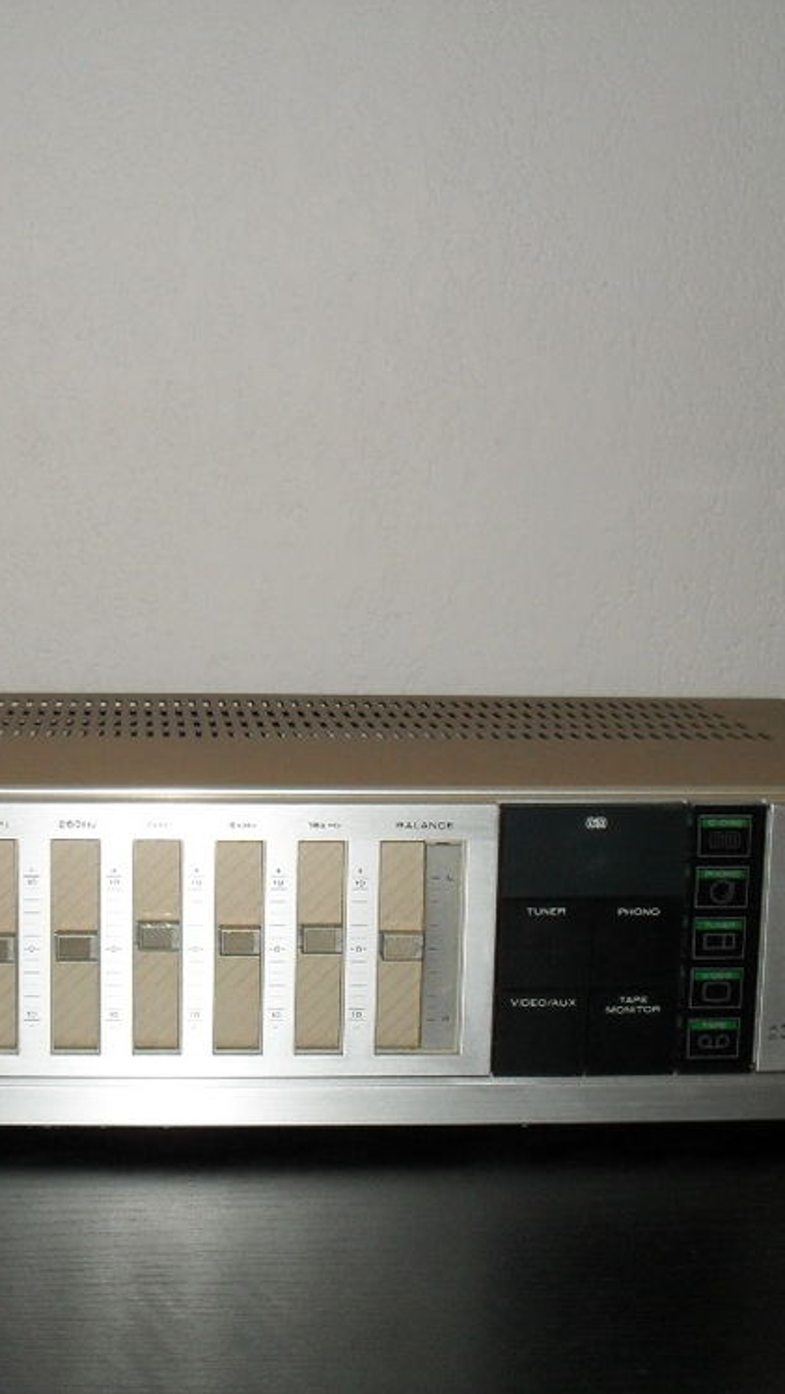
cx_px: 196
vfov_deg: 40.6
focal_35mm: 51
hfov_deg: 23.3
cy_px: 697
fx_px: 1886
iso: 200
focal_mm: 6.3
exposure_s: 1/45
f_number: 3.2
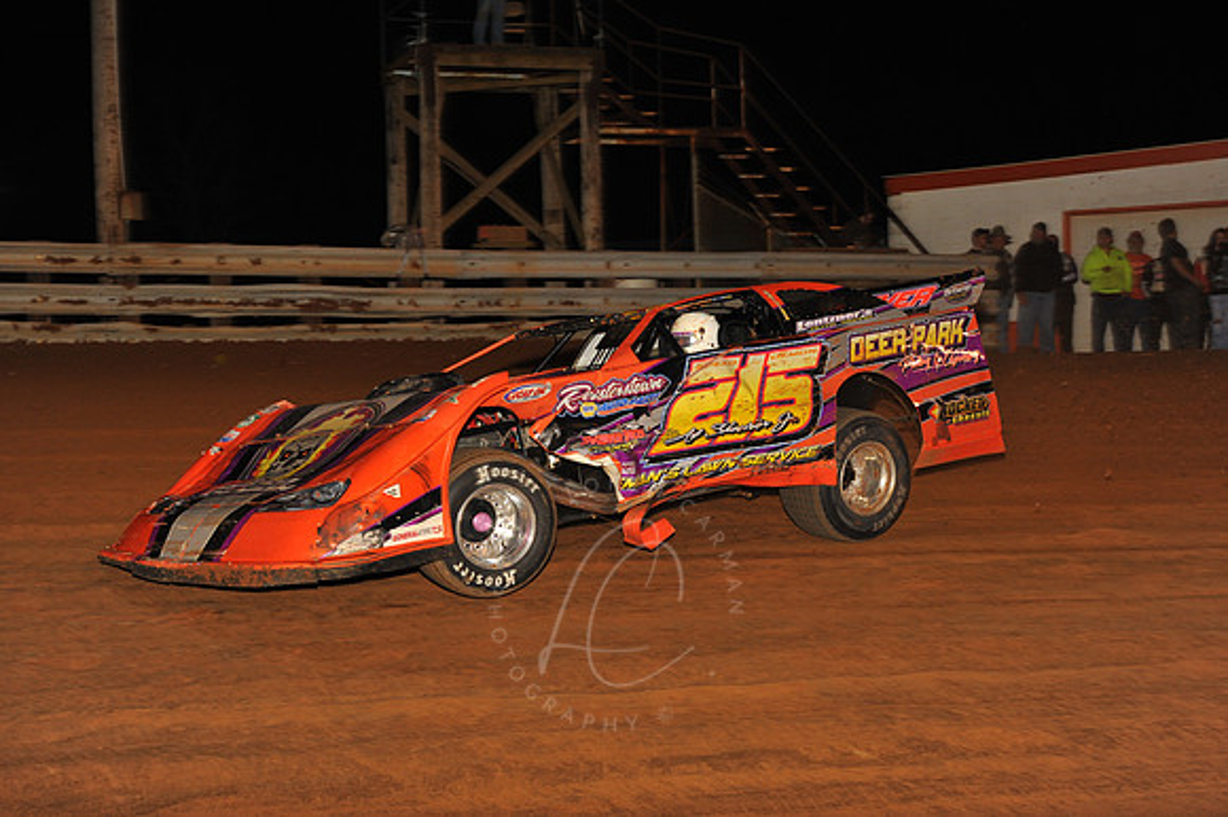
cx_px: 614
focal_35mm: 70
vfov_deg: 19.4
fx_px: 2386
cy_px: 408
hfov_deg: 28.9
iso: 800
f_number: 7.1
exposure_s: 1/320
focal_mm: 70
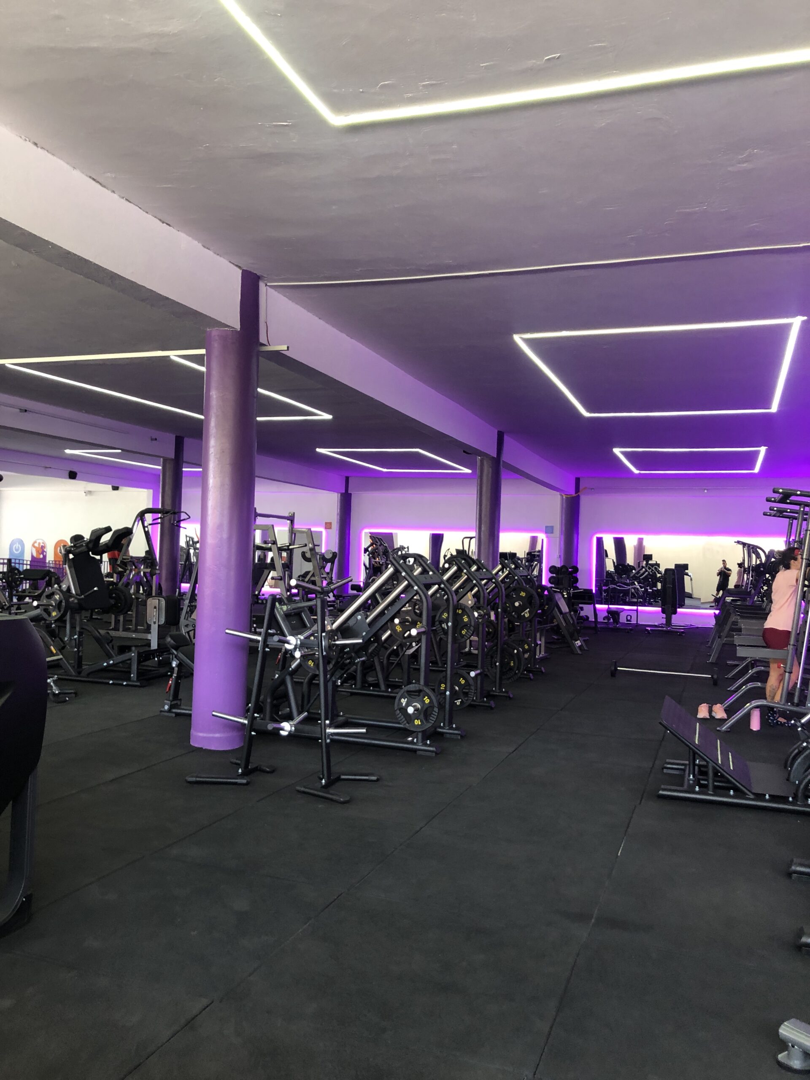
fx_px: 874
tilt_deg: +0.5
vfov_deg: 63.4
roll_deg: -1.1
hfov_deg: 49.7
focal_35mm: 28
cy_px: 540
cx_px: 405
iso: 40
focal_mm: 4
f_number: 1.8
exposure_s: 1/15
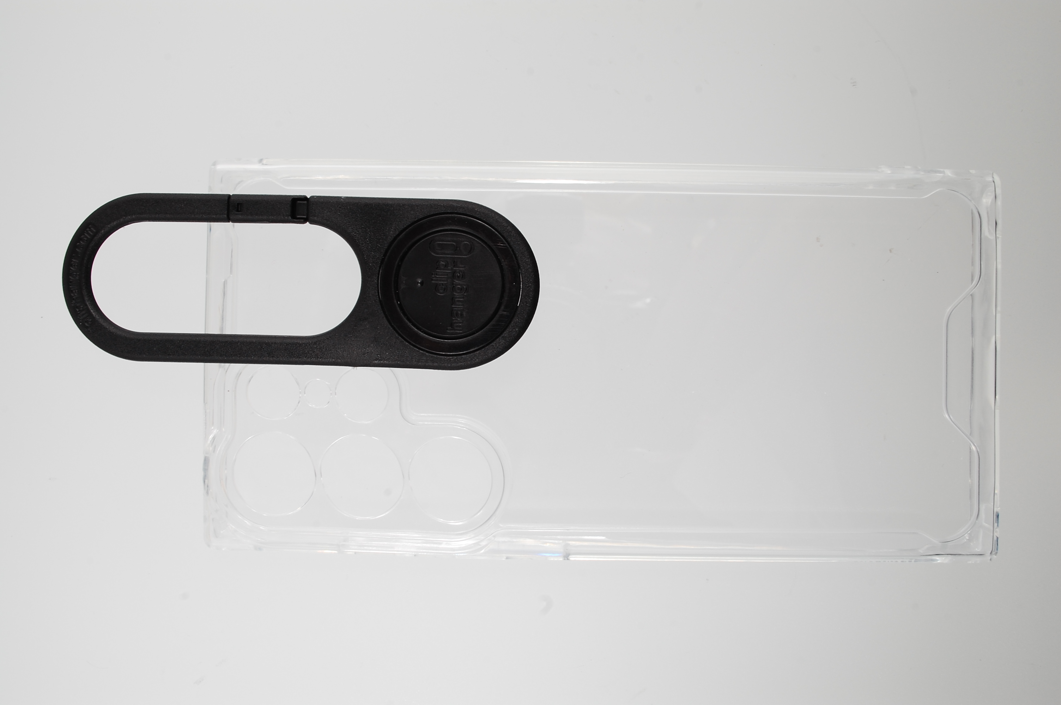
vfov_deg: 36.8
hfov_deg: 53.2
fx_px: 1060
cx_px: 530
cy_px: 352
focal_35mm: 36
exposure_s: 1/160
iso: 200
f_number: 13
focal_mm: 24
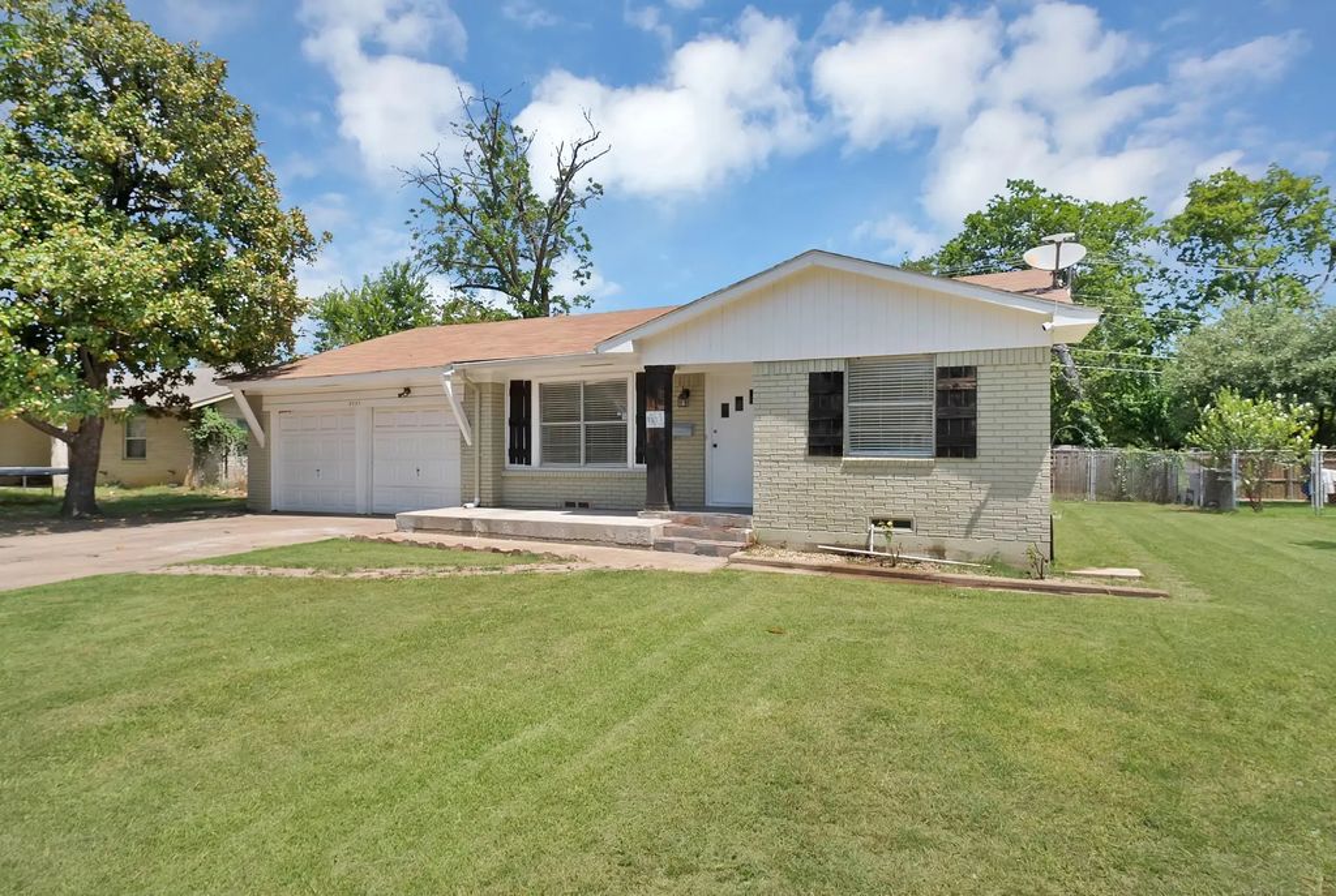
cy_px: 448
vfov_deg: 64.8
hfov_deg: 86.8
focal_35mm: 19
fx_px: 706
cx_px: 668
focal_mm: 19
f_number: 9
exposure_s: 1/250
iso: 640
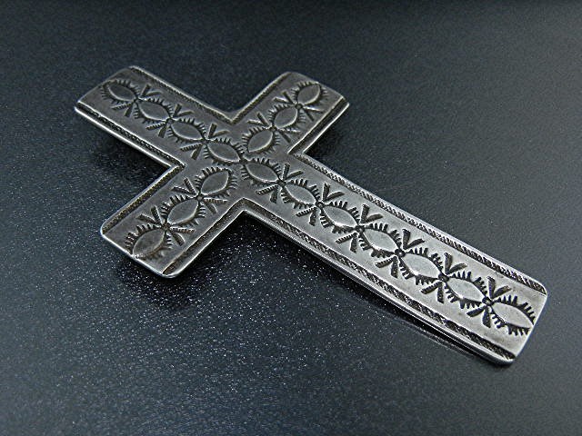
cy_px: 218
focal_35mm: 39
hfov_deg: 47.9
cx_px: 291
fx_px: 656
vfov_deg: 36.8
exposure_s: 1/30
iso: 511
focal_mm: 7.1
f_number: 7.4
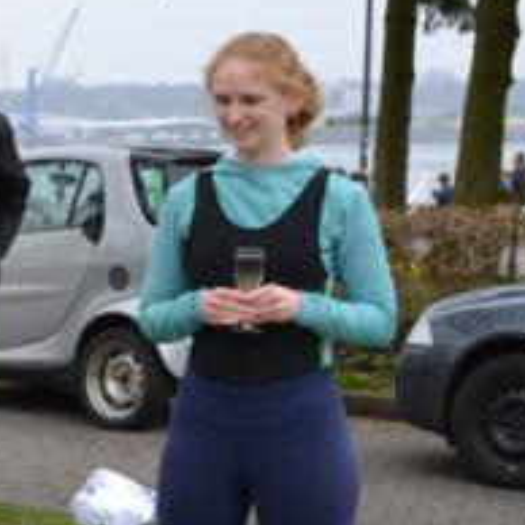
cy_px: 428
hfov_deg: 13.0
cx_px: -281
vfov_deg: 13.8
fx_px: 2162
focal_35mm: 126
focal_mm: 24
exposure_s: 1/400
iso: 800
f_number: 8
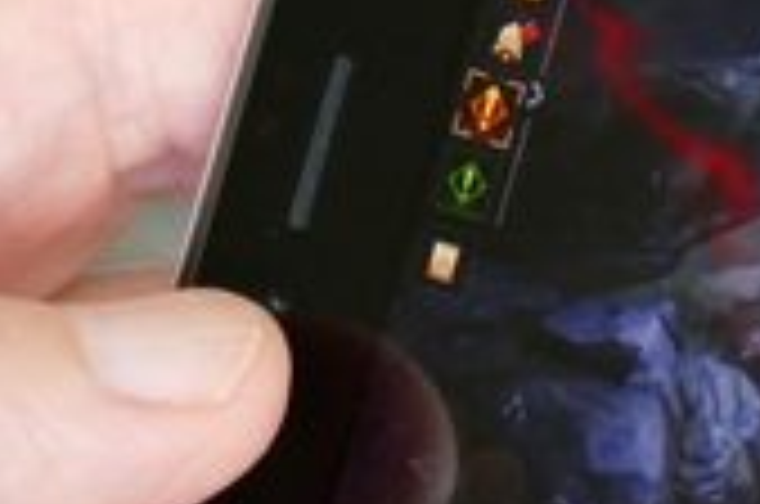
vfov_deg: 2.0
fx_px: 14392
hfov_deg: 3.0
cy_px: 459
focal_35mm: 683
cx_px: 1034
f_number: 4
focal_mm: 58.01
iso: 1250
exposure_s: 1/100
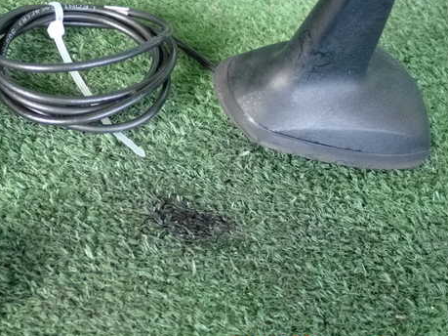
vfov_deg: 18.2
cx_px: 161
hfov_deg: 24.0
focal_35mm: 81
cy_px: 139
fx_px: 1048
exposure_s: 1/125
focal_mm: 11.09
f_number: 3.6
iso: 1600
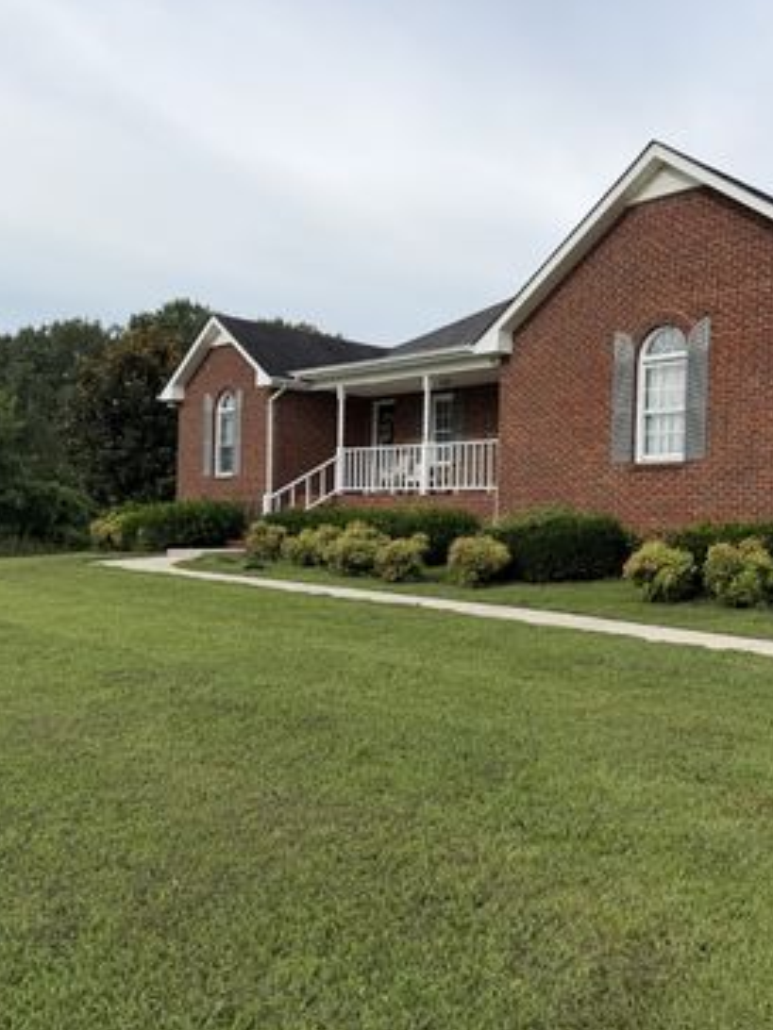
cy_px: 522
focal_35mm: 33
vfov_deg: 55.4
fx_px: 983
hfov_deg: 41.9
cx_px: 558
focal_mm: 6.76
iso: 80
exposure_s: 1/1949
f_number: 1.78
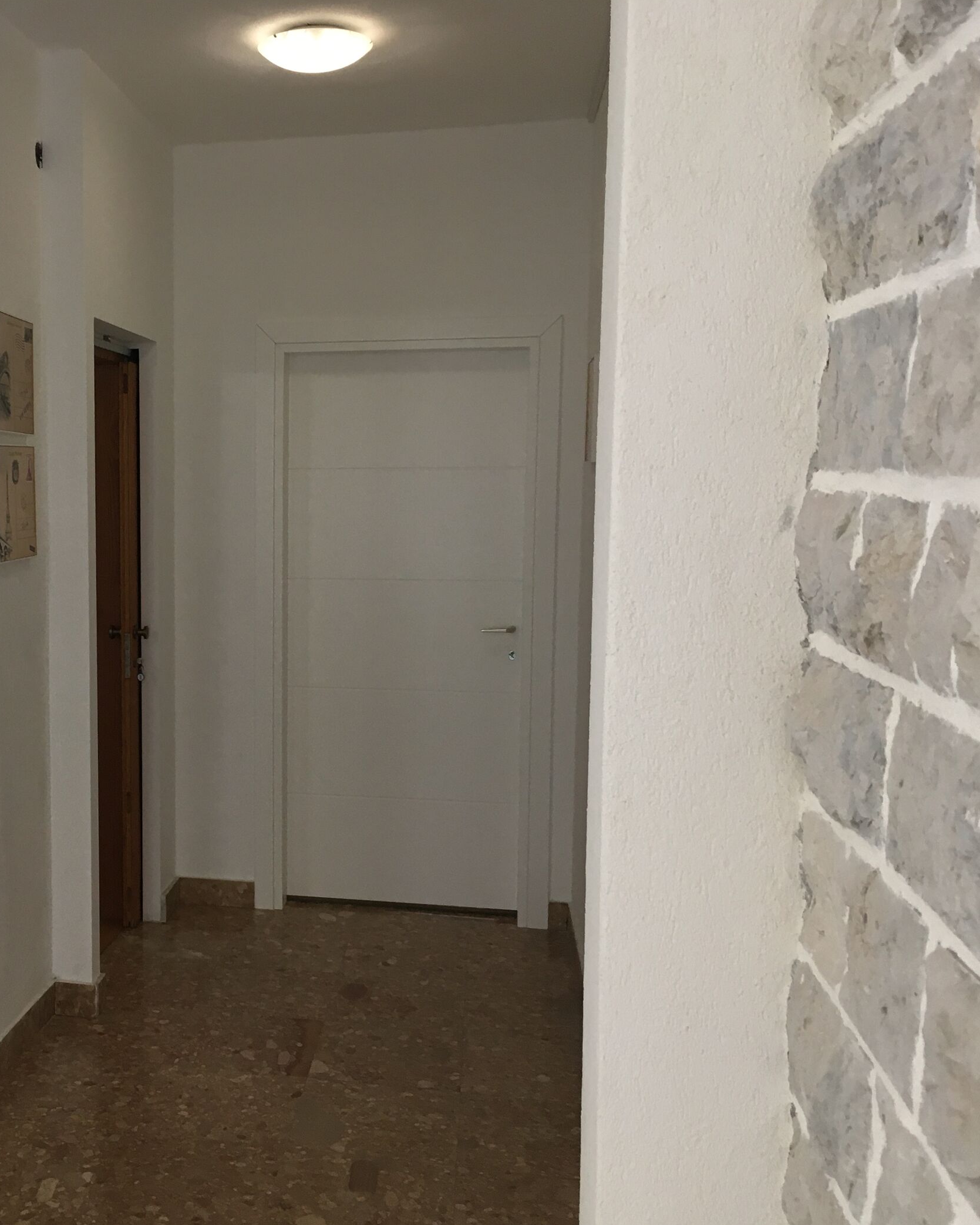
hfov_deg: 37.5
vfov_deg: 47.9
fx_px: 1378
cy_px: 610
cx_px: 170
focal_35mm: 38
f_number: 2.2
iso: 80
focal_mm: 4.15
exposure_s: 1/33
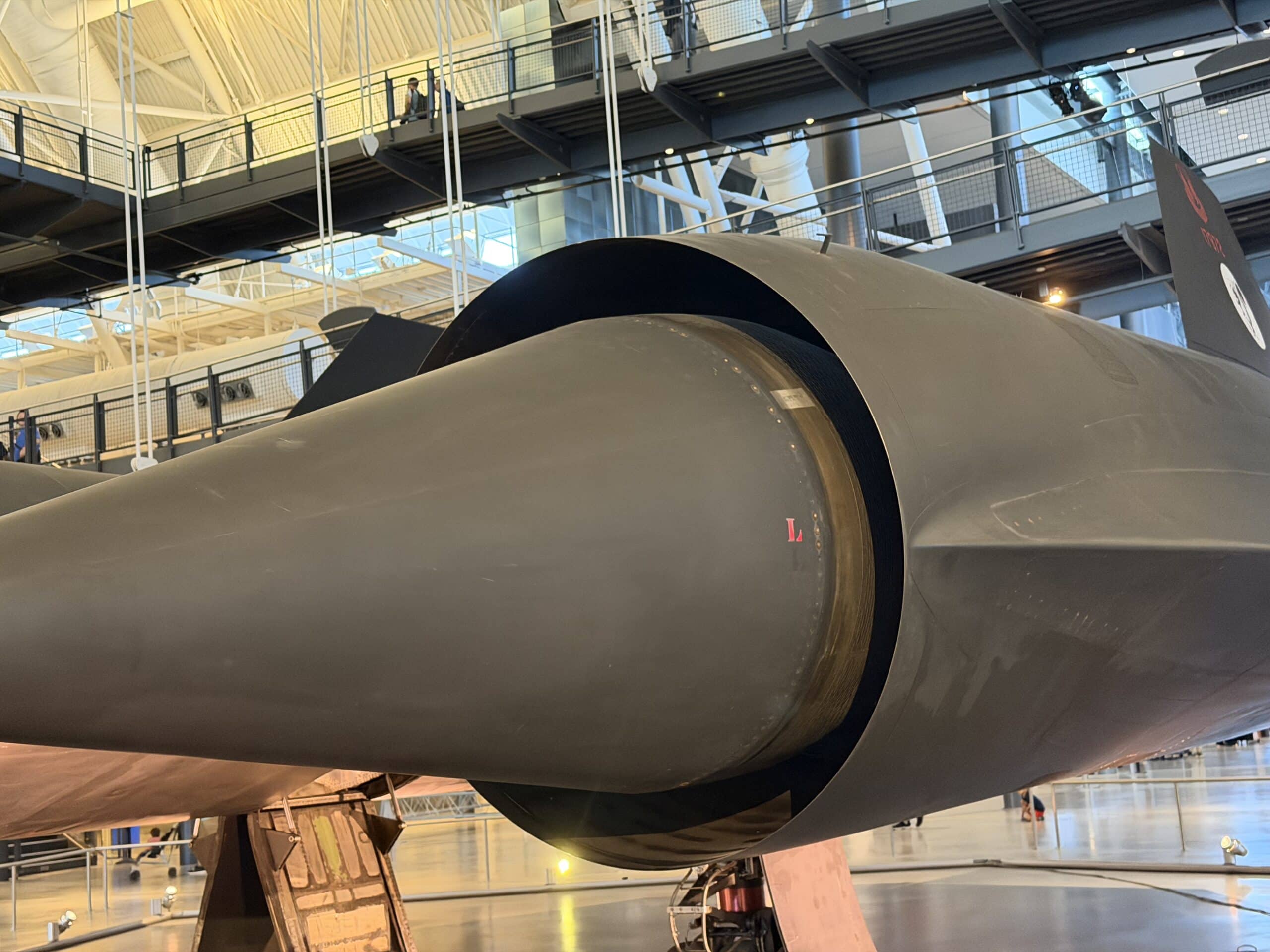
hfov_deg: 39.7
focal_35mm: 48
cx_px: 635
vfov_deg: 30.3
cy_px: 476
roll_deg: +4.6
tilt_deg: +7.1
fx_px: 1761
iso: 640
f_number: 1.78
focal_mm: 6.76
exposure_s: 1/30
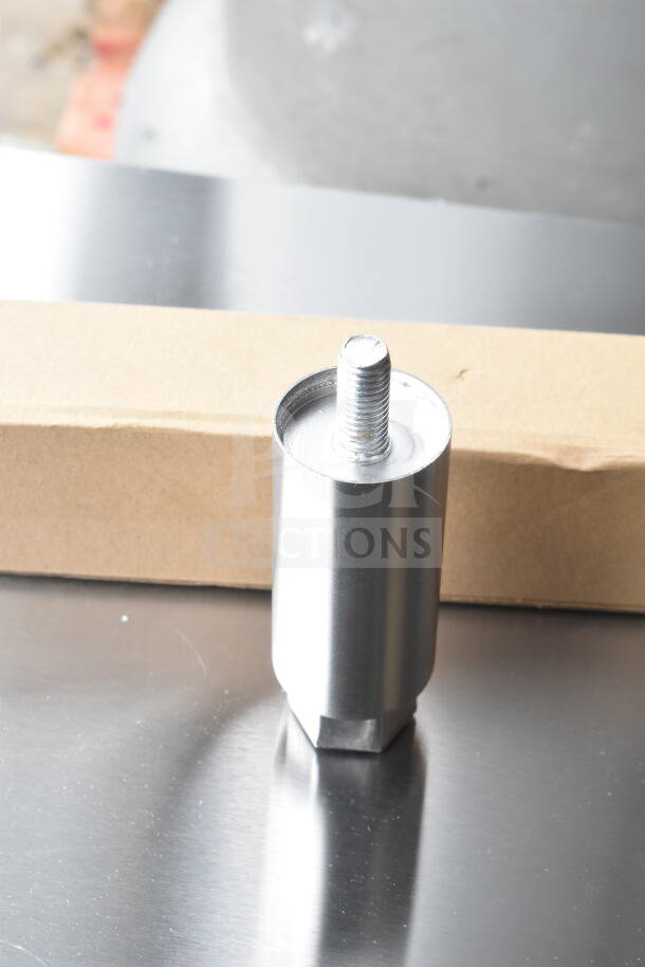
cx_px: 322
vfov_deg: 24.6
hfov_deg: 16.6
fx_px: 2215
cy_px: 484
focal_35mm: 82
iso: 1600
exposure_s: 1/250
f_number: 8
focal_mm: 55
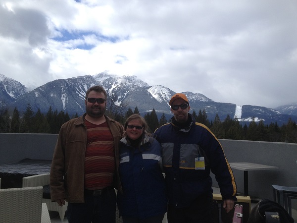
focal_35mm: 35
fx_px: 300
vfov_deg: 40.7
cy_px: 112
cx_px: 148
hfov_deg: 52.6
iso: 50
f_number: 2.4
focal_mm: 4.28
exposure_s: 1/1842
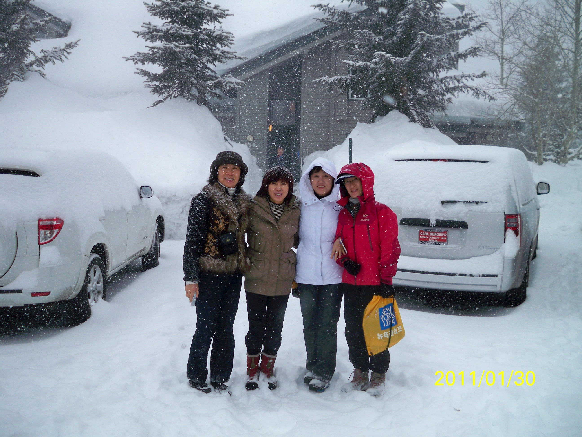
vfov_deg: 40.7
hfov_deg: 52.6
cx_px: 291
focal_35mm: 35
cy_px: 218
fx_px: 588
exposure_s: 1/320
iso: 80
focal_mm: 6.3
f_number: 3.1
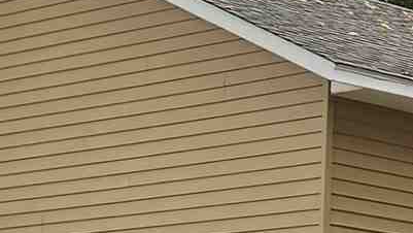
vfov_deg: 6.2
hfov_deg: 10.0
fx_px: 2104
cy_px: 433
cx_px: 931
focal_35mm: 192
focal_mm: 5.4
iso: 25
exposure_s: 1/636
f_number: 1.8
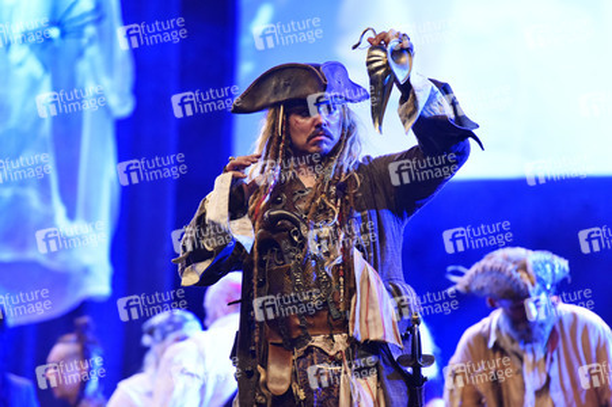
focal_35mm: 200
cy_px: 204
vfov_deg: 6.9
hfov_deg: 10.3
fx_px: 3397
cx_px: 306
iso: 4000
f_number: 2.8
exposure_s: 1/160
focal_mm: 200
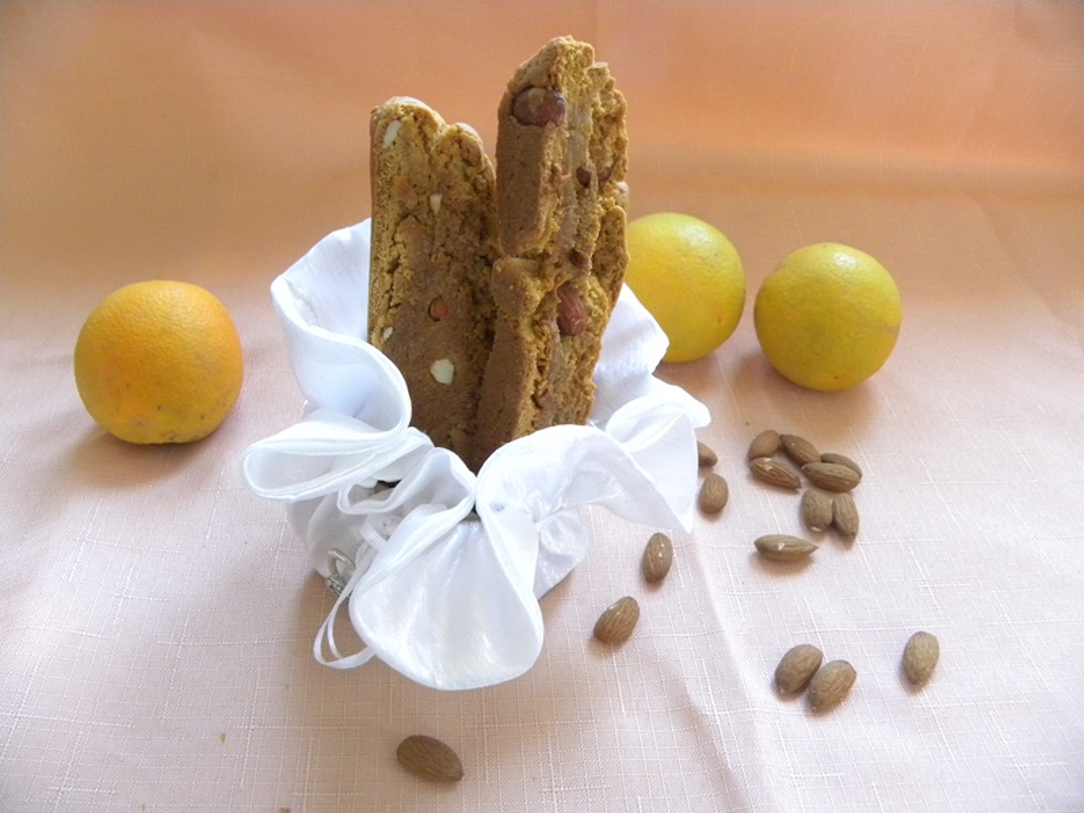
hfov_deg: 67.3
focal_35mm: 26
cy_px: 406
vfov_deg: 53.1
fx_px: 814
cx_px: 542
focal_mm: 4.6
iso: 400
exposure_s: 1/60.7
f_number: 2.8
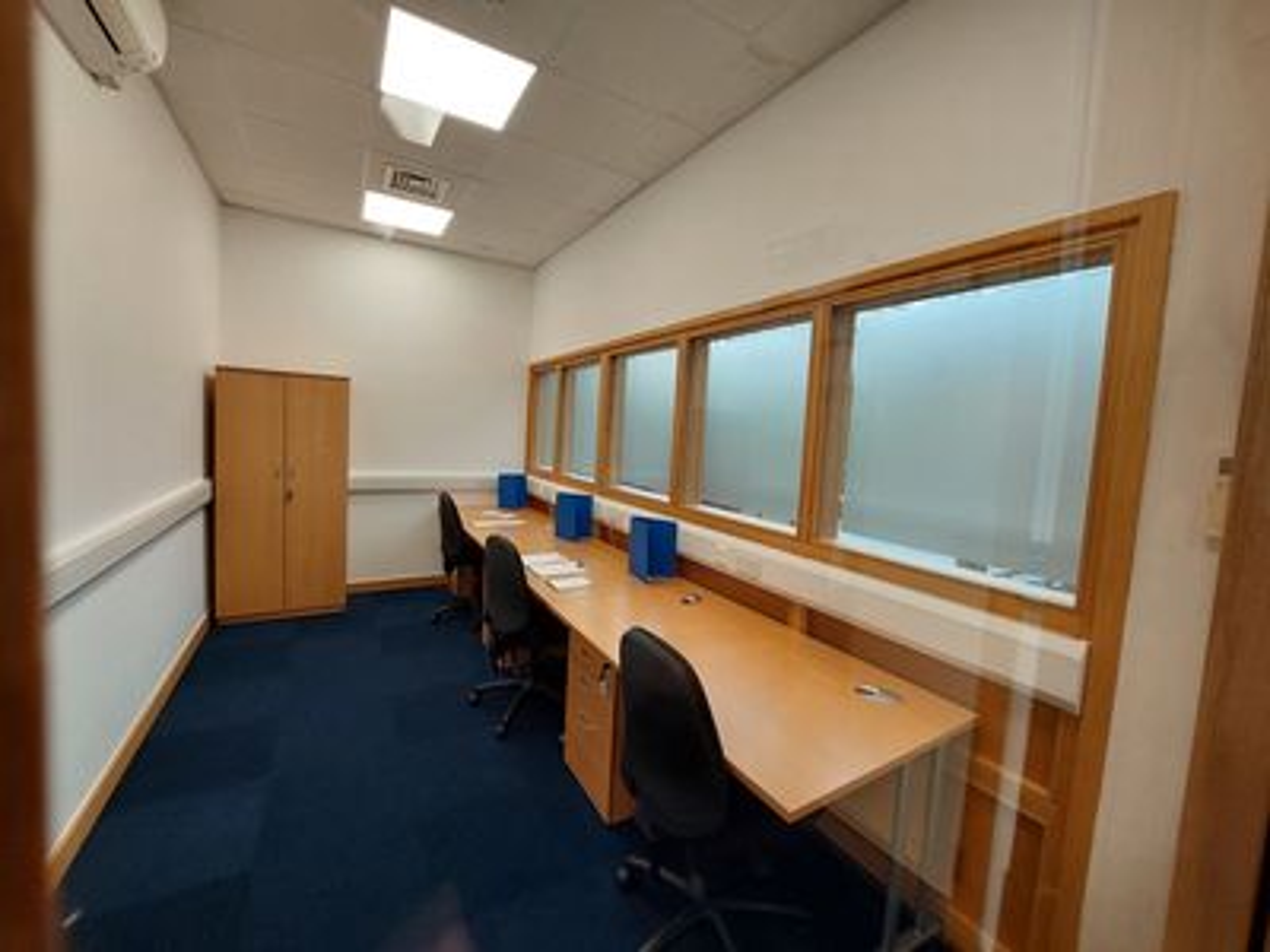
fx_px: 477
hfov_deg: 106.2
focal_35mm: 13
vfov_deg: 89.9
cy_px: 476
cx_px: 635
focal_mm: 1.74
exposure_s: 1/60
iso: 80
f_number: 2.2
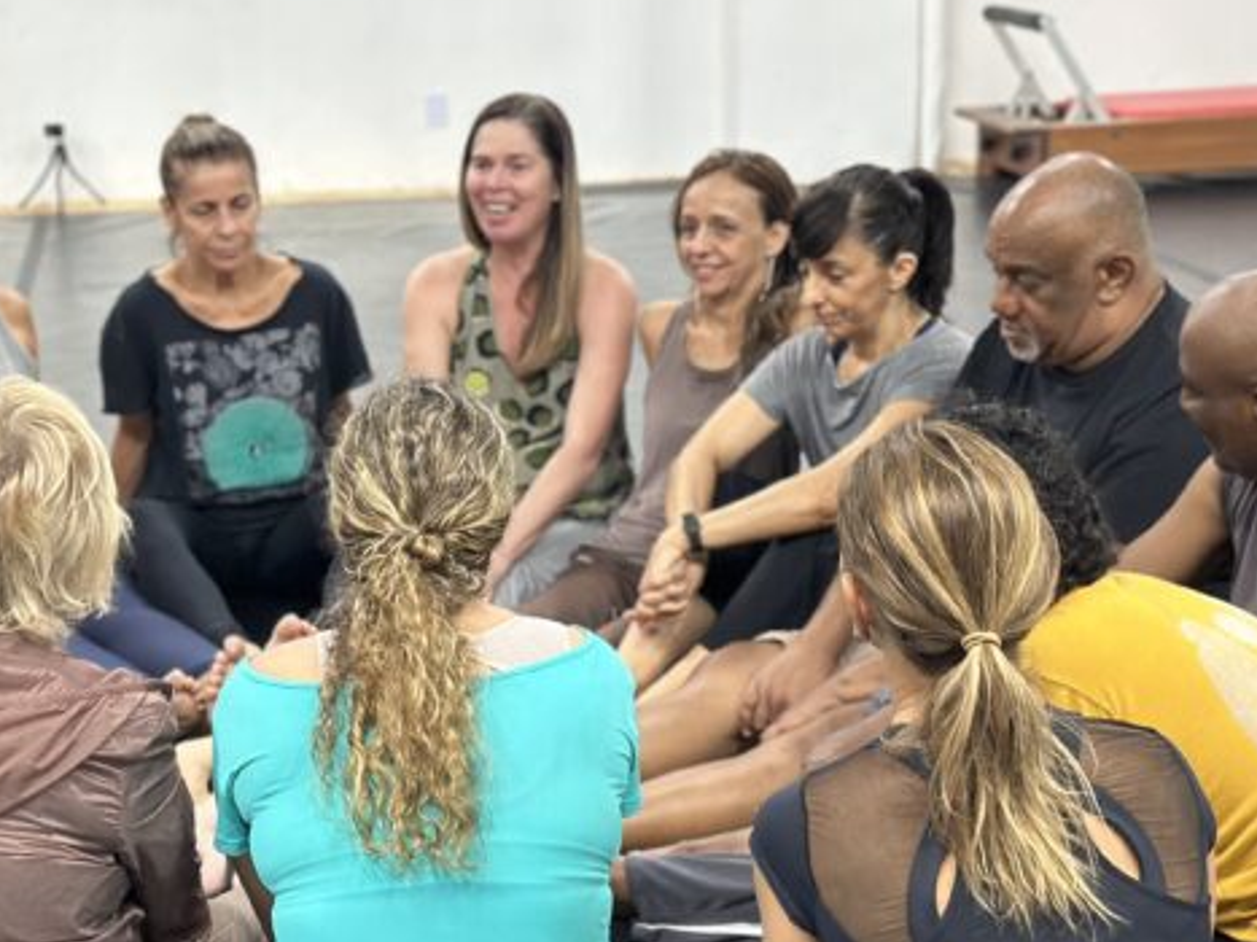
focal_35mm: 79
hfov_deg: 24.5
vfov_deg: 18.6
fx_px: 2868
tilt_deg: -13.4
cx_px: 363
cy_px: 560
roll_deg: +2.2
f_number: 1.78
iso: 250
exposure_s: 1/40
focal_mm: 6.86
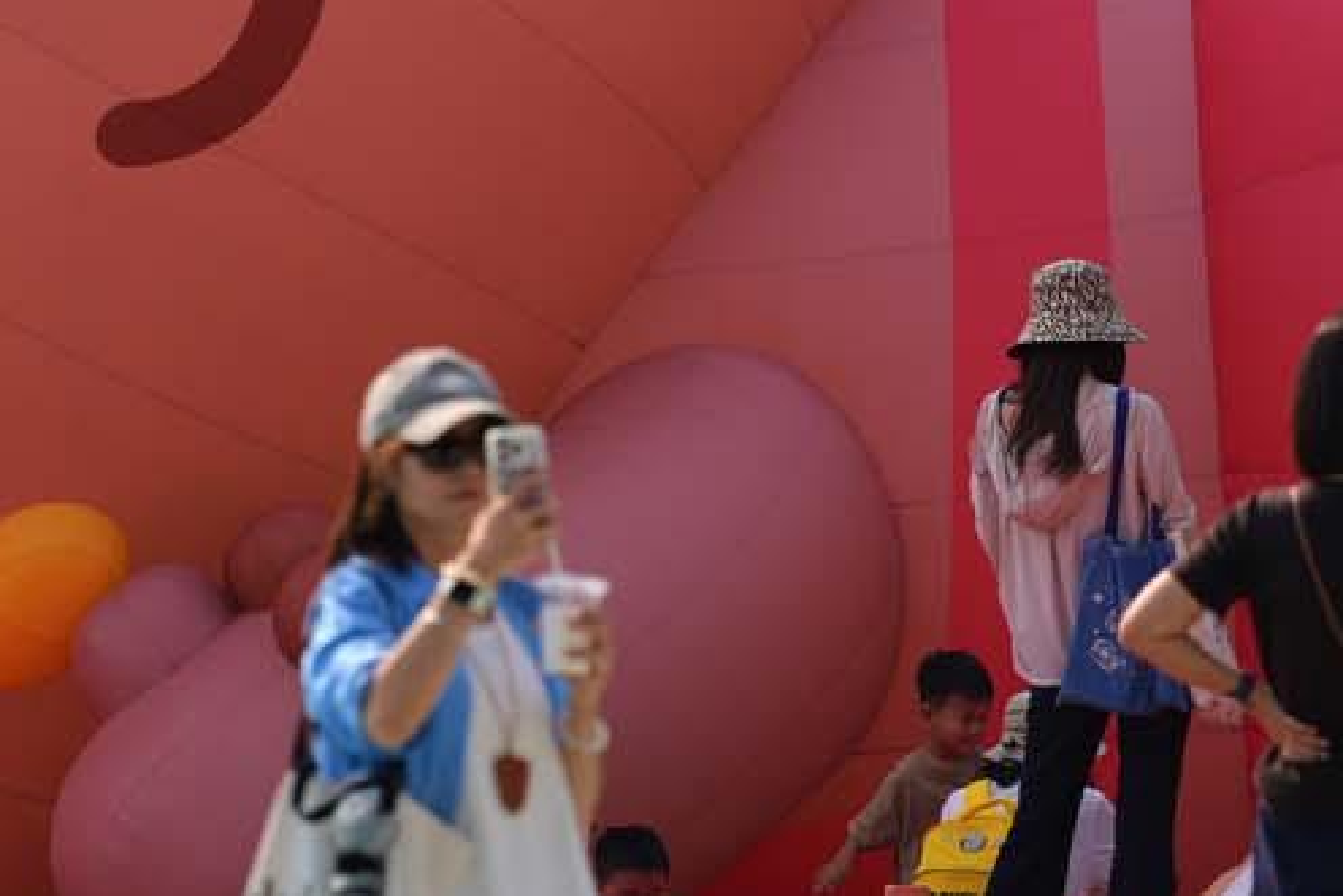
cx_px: 352
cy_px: -79
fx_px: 17053
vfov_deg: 3.0
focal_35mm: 457
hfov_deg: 4.5
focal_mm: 140
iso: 50
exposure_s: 1/1000
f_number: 2.8
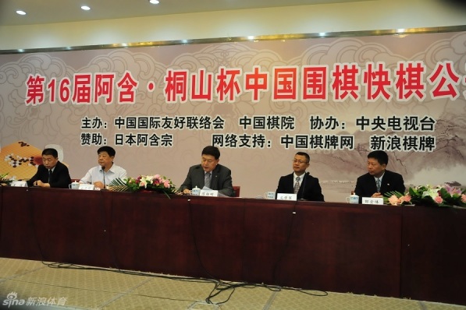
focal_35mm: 33
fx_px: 427
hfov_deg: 57.2
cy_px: 155
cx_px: 233
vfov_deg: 40.0
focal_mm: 22
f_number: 4
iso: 1000
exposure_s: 1/60
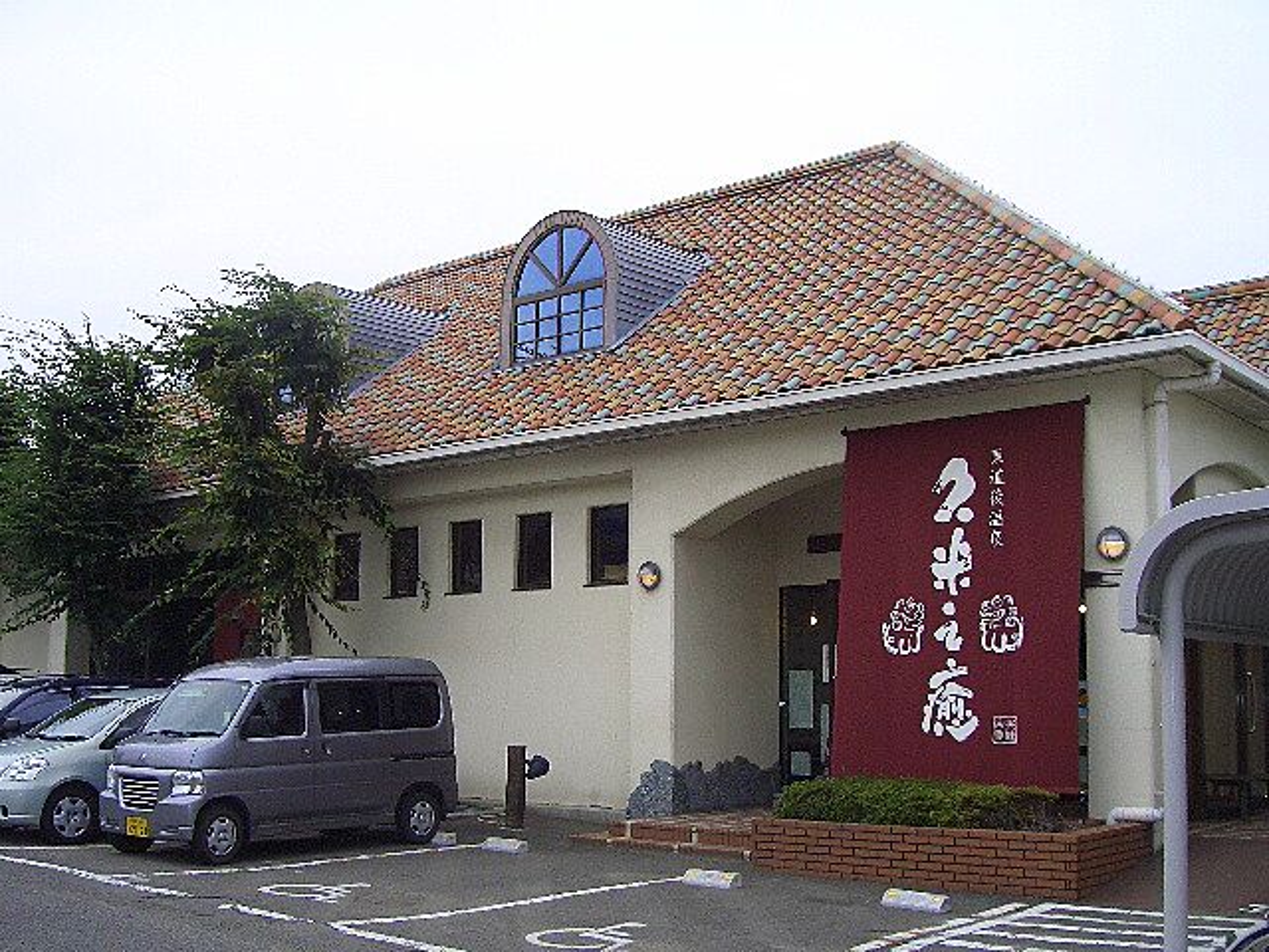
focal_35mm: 39
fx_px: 1430
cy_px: 476
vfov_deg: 36.8
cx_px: 634
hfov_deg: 47.9
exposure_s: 1/200
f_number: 4.8
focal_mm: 8
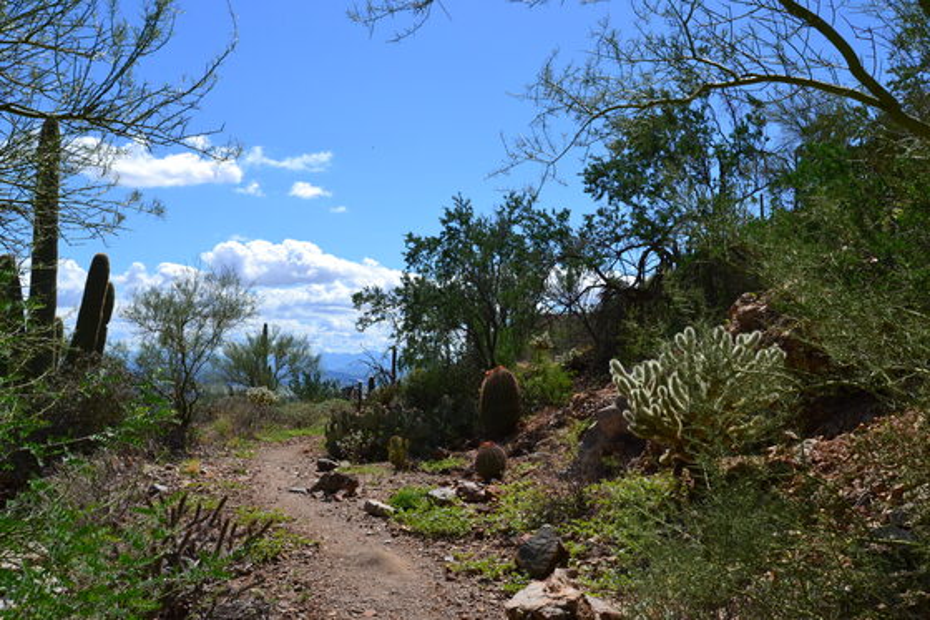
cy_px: 310
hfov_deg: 57.2
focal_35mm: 33
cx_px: 465
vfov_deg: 39.9
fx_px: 852
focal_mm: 22
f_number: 11
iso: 320
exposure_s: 1/500
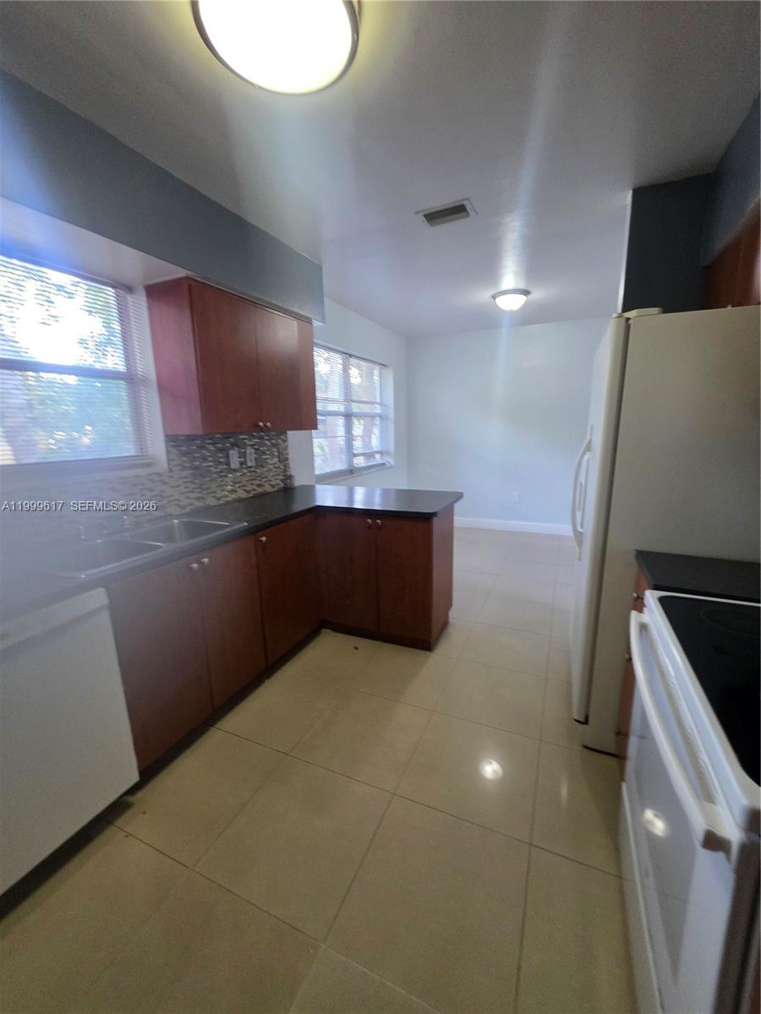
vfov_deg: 106.2
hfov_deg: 89.9
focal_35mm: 13
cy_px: 507
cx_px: 380
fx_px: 381
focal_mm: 2.2
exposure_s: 1/60
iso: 320
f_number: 1.9
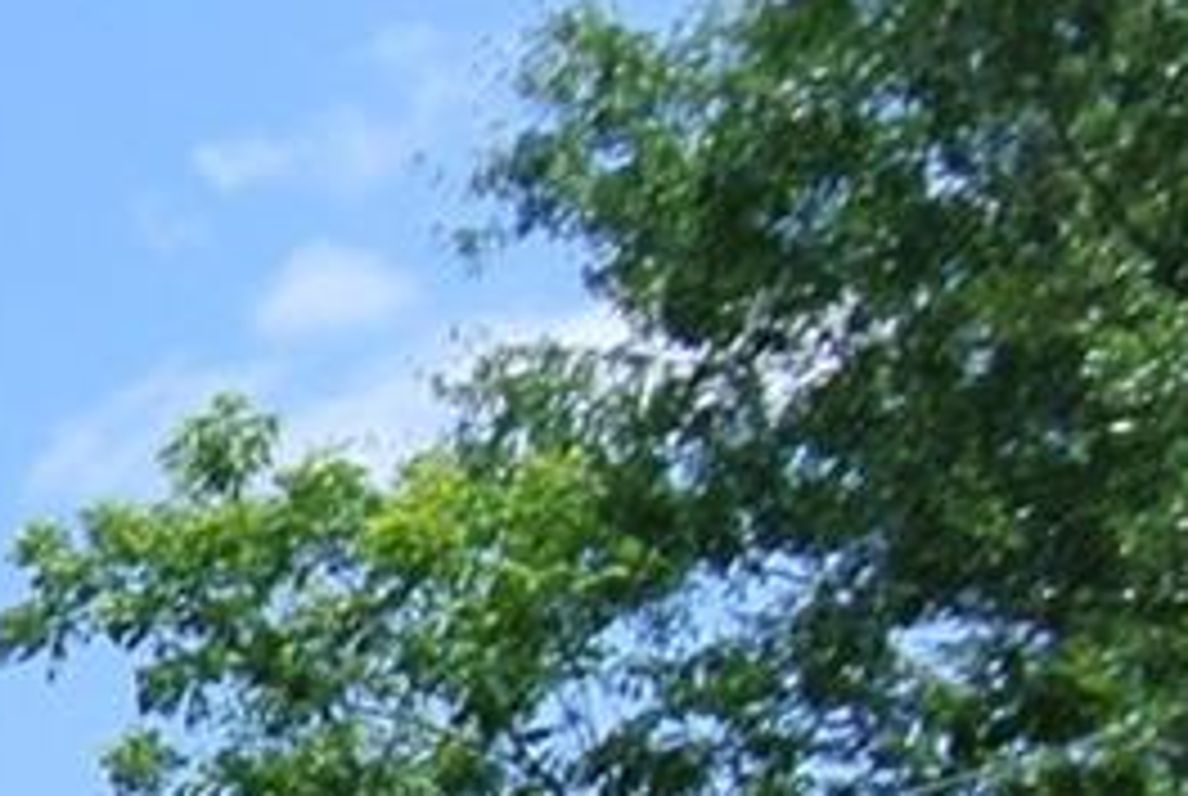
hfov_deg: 6.3
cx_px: -2228
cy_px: 2464
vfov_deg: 4.4
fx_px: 9983
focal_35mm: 302
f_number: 4.5
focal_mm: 14.5
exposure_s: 1/640
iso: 100
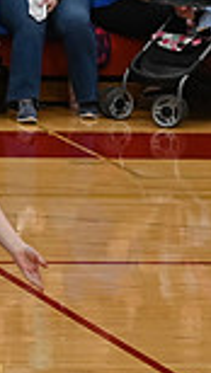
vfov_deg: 4.0
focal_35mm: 545
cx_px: -490
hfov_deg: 2.2
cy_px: 193
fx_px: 5403
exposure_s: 1/400
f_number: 4
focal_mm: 92
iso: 3200
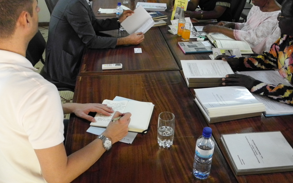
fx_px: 271
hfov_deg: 56.7
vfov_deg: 36.9
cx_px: 156
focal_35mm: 34
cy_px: 63
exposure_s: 1/25
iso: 766
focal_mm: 6
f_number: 2.8
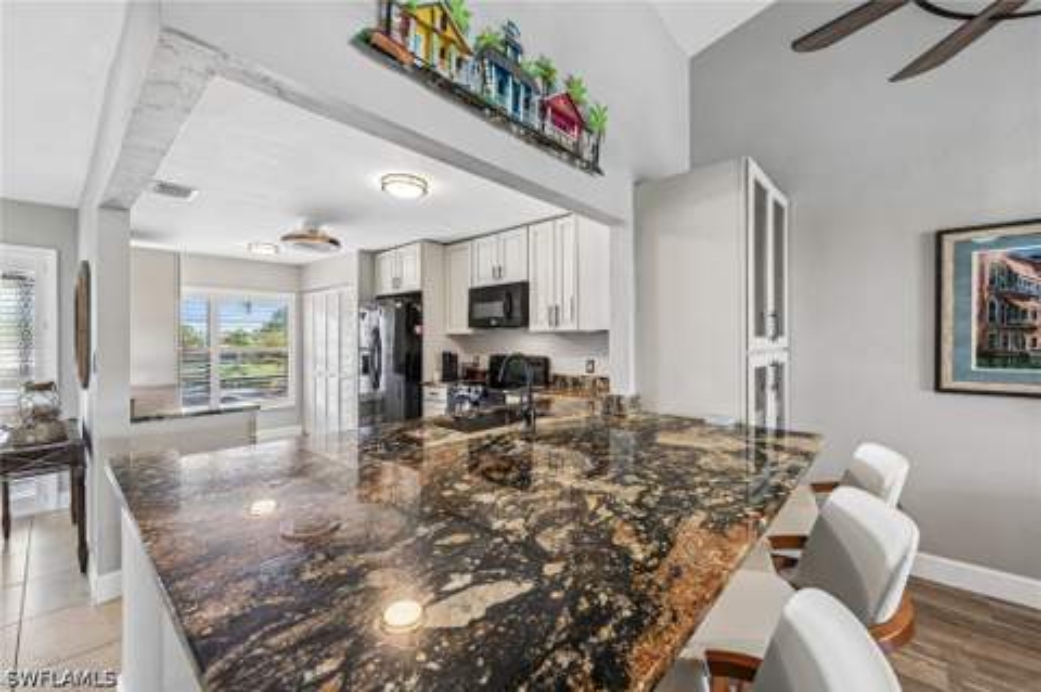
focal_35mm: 14
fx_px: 404
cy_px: 346
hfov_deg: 104.3
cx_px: 520
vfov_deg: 81.1
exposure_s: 1/6
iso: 400
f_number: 8
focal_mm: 14
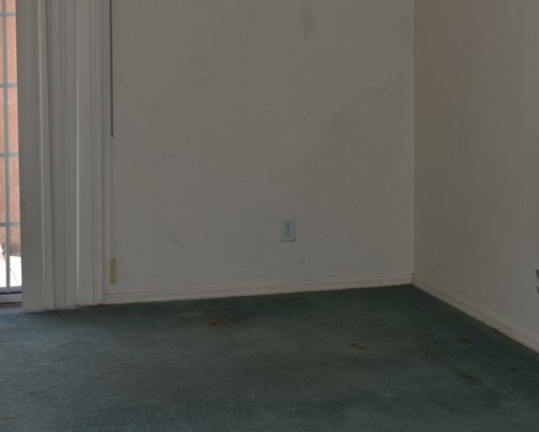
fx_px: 1309
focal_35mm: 82
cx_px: 178
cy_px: 66
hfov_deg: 23.2
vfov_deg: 18.5
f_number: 5.6
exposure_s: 1/160
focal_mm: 27
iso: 100
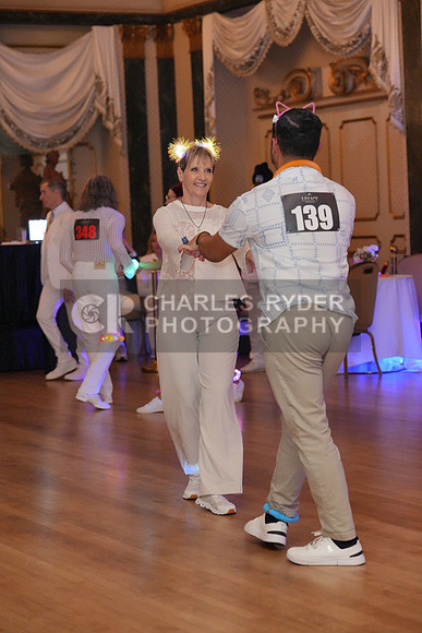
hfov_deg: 16.3
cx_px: 211
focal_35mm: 84
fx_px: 1476
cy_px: 316
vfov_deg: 24.2
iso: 8000
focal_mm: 84
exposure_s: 1/250
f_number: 3.5
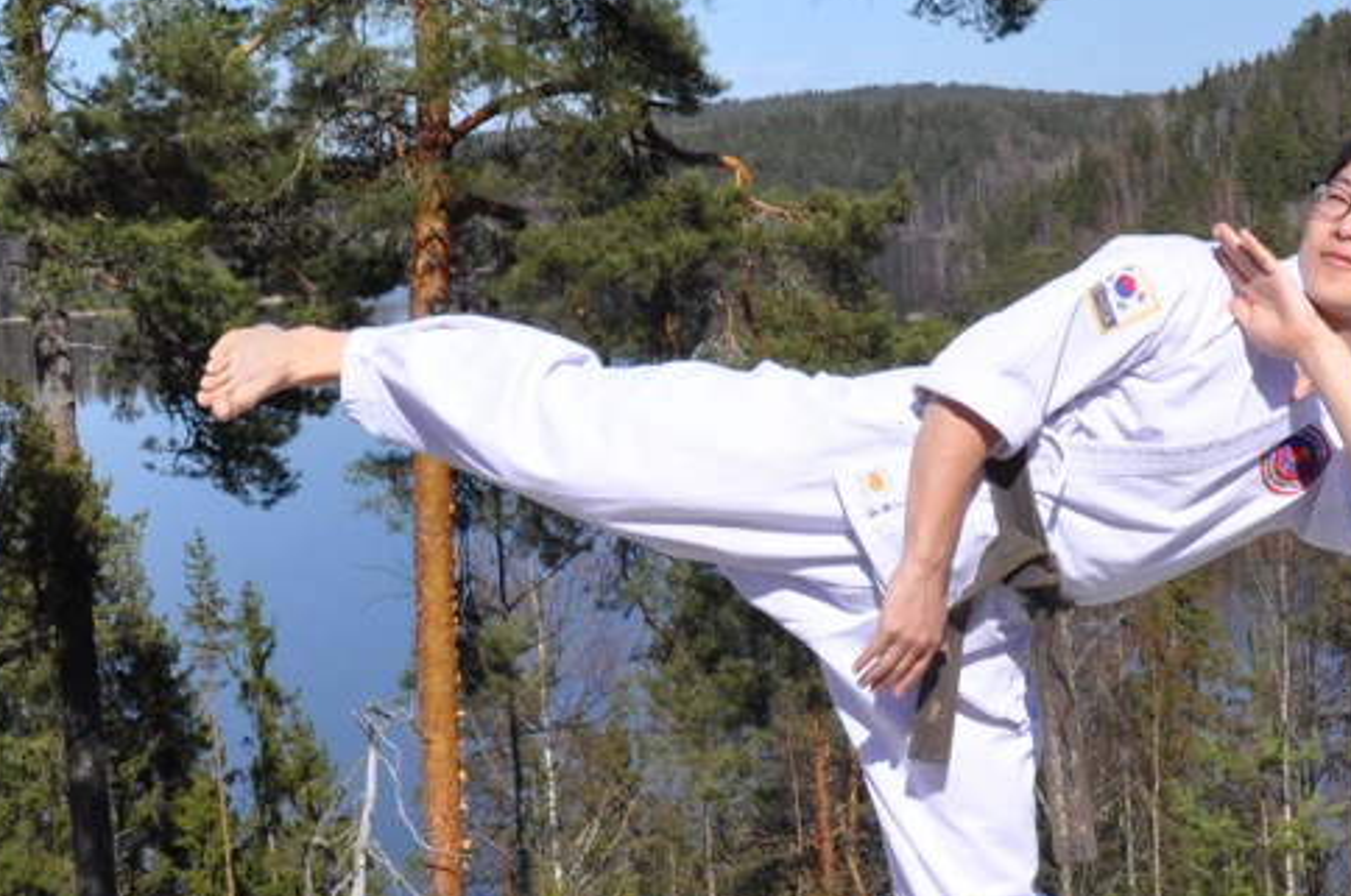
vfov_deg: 16.3
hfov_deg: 24.4
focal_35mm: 83
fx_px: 3122
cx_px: 762
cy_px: 516
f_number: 14
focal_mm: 21
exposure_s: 1/200
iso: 200
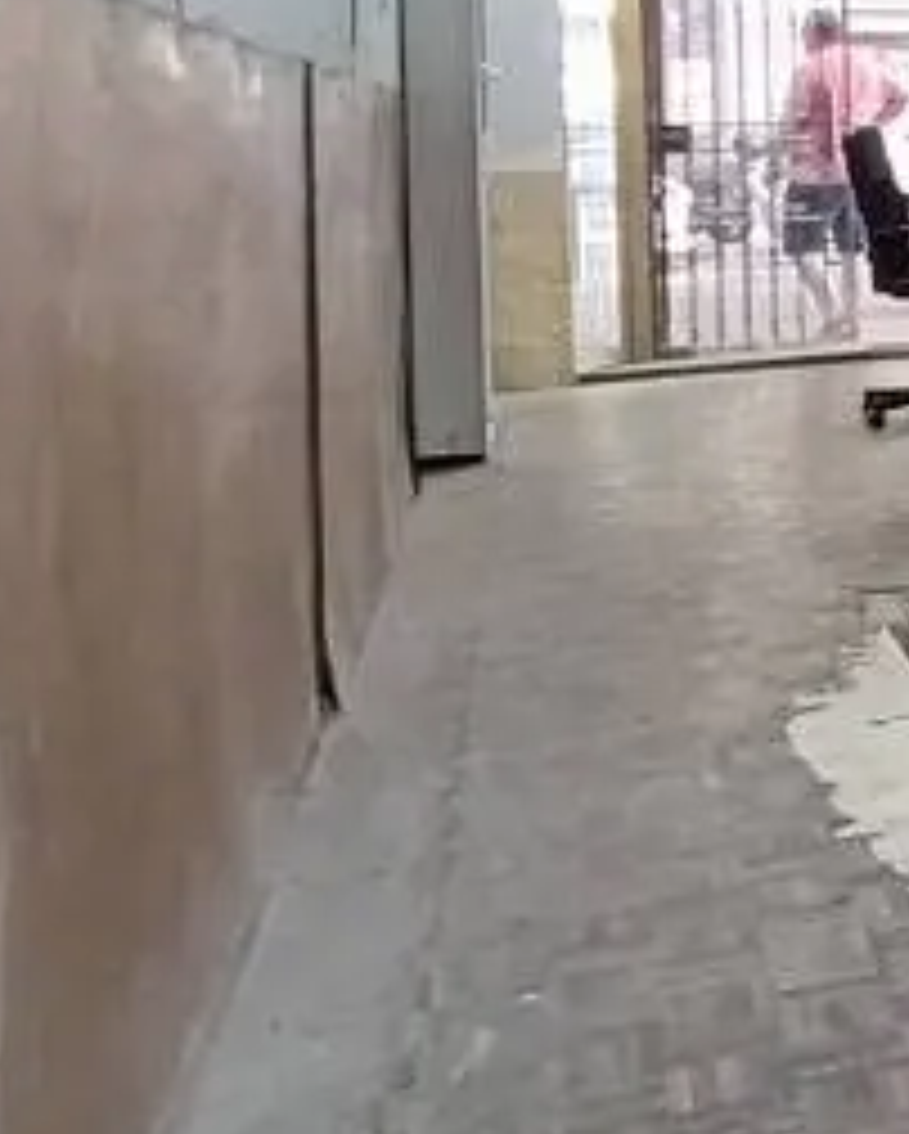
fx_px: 1948
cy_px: 202
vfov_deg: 31.5
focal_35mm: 58
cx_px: 1796
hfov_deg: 18.2
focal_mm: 1.65
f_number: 2.2
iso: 500
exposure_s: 1/50
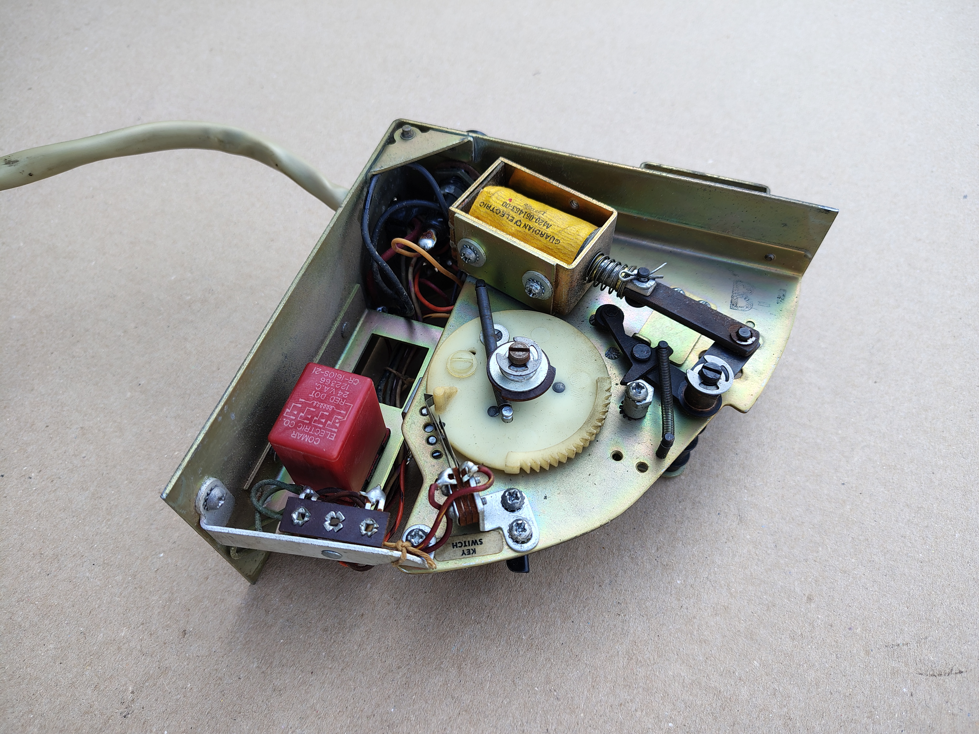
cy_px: 367
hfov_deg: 71.6
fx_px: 679
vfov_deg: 56.8
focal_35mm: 24
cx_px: 490
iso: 100
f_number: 1.8
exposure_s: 1/289
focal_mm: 5.56
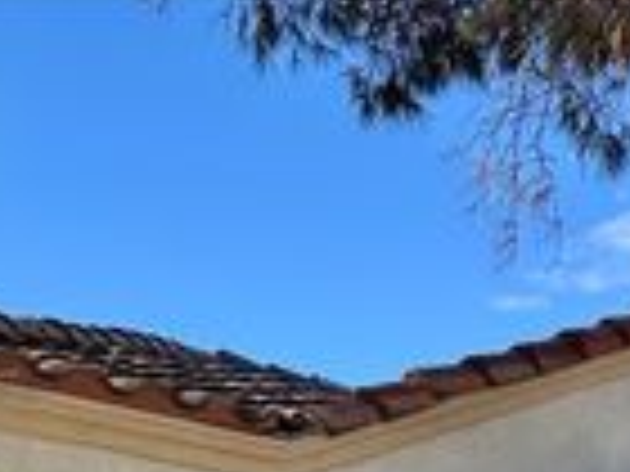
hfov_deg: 22.4
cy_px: 834
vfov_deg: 15.0
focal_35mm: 86
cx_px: 518
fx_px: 1565
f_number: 1.78
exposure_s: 1/1357
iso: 80
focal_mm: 6.86
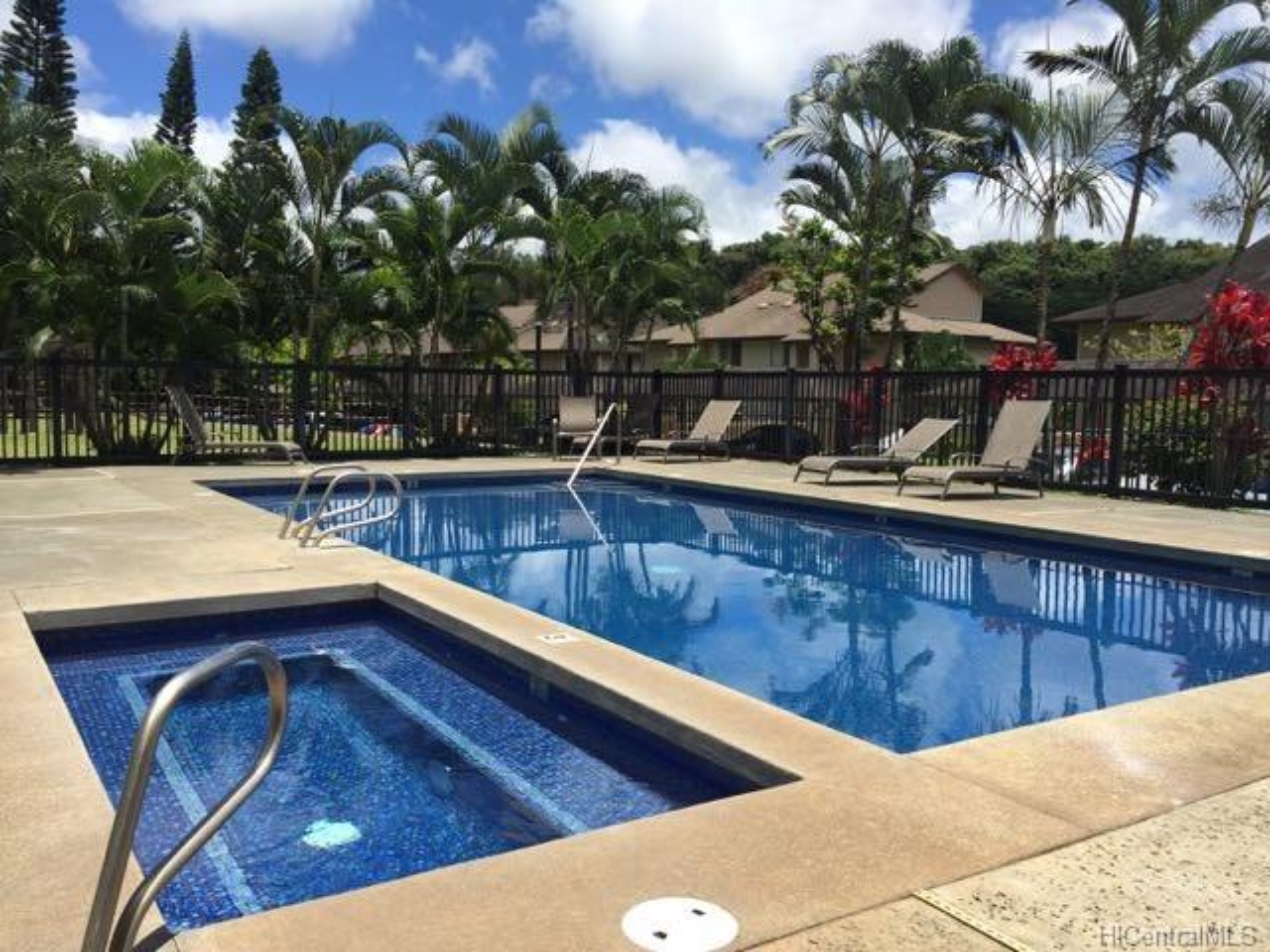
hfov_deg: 61.7
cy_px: 476
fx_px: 1064
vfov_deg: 48.2
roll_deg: -2.3
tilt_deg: -5.2
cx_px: 635
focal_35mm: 29
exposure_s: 1/1799
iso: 32
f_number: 2.2
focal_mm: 4.15
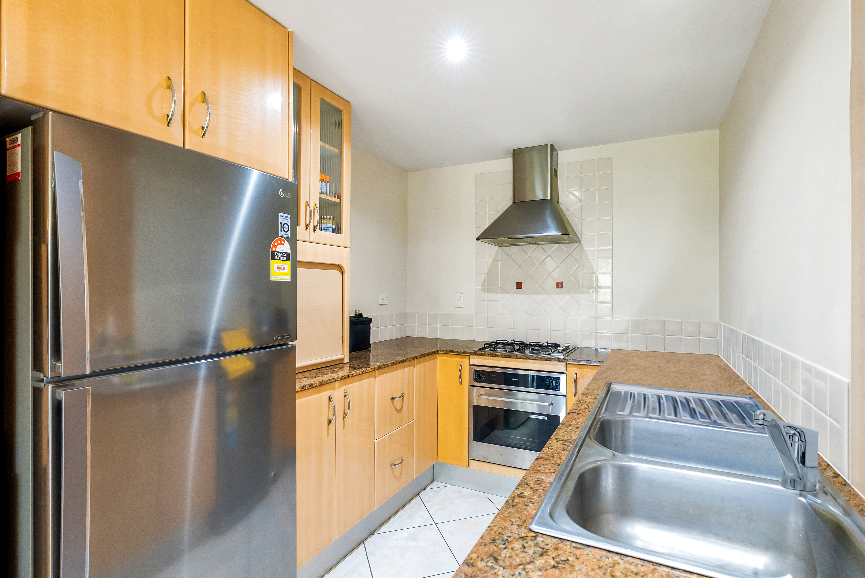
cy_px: 289
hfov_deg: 93.2
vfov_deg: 70.5
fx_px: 409
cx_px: 432
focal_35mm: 17
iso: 2500
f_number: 8
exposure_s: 1/8
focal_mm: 17
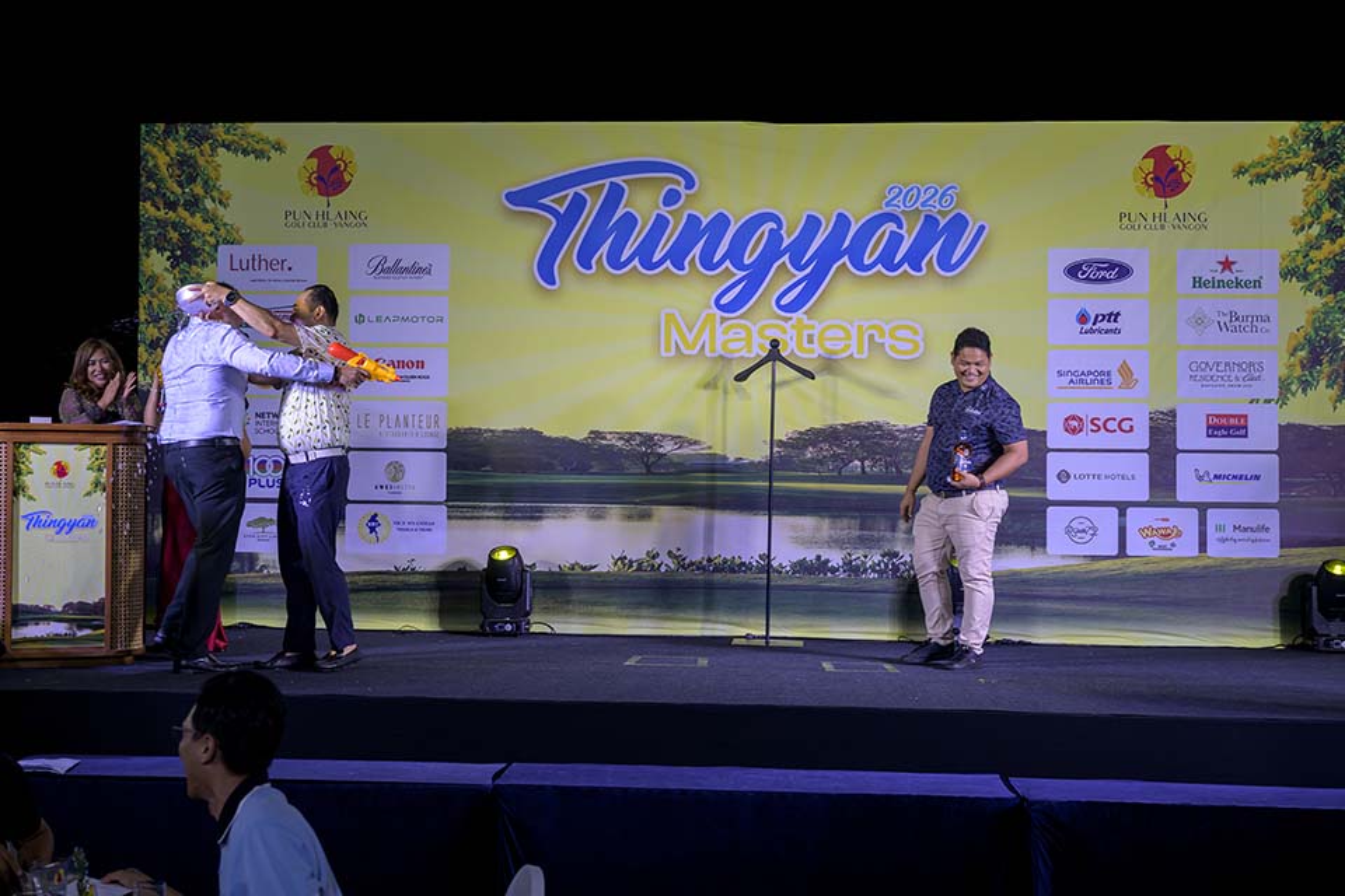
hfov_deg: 44.5
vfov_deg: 30.5
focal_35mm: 44
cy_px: 448
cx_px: 672
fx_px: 1644
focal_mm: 44
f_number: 5.6
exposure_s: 1/200
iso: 1100
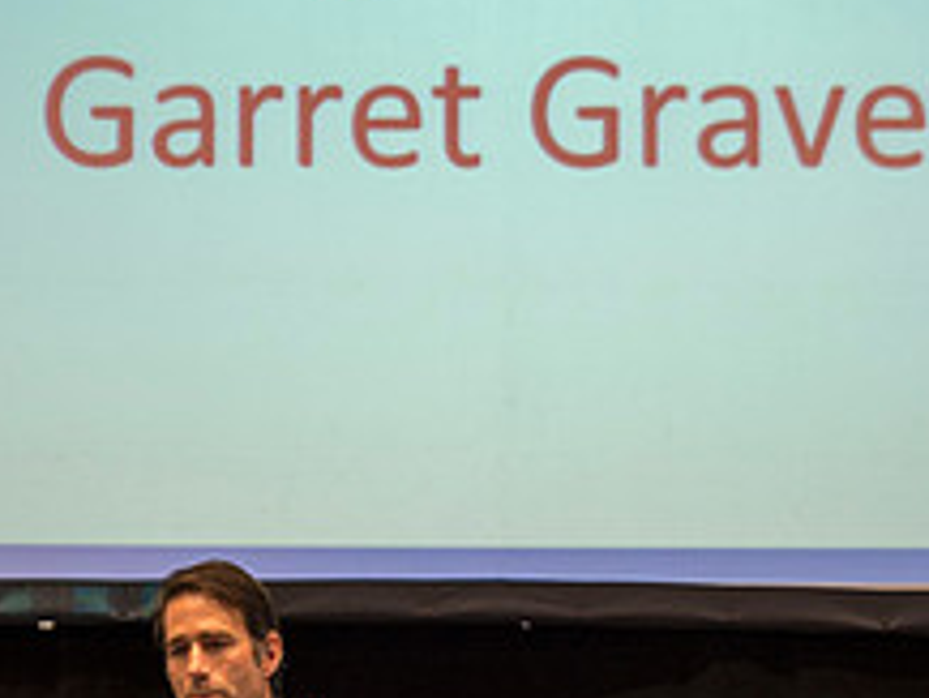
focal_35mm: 385
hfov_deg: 5.1
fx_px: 10338
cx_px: 509
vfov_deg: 3.9
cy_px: 552
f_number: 2.8
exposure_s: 1/160
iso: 1250
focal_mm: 150
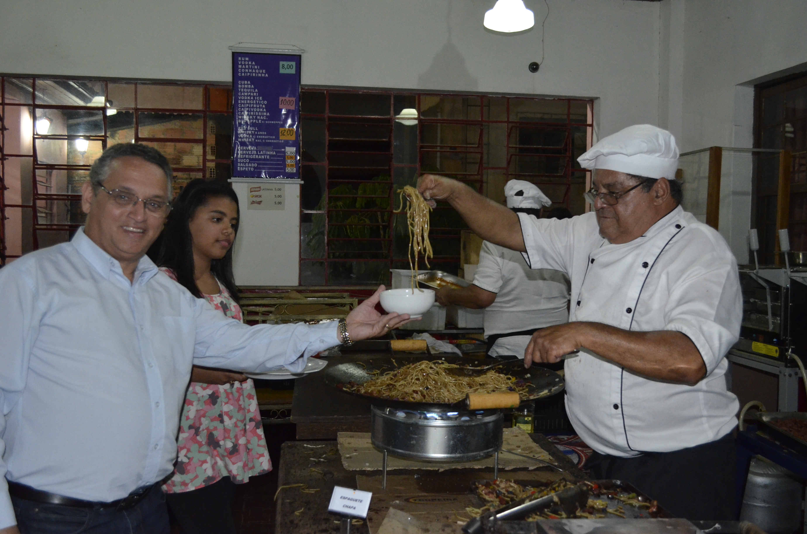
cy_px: 267
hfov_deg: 53.2
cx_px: 404
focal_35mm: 36
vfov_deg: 36.7
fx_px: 805
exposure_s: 1/60
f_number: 4
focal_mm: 24
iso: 3200
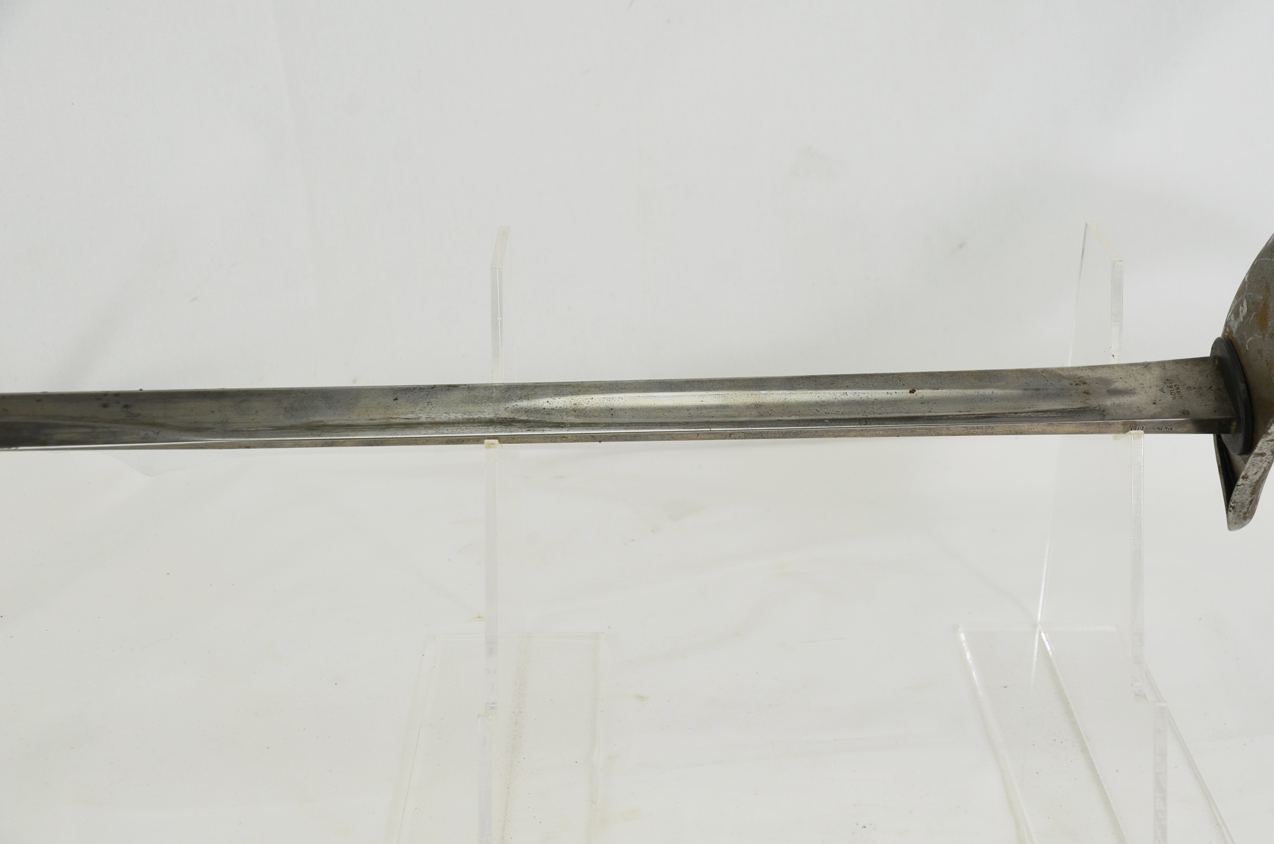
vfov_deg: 25.6
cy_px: 422
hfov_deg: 37.9
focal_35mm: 52
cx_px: 637
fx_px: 1854
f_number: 5.6
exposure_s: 1/125
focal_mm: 35
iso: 200
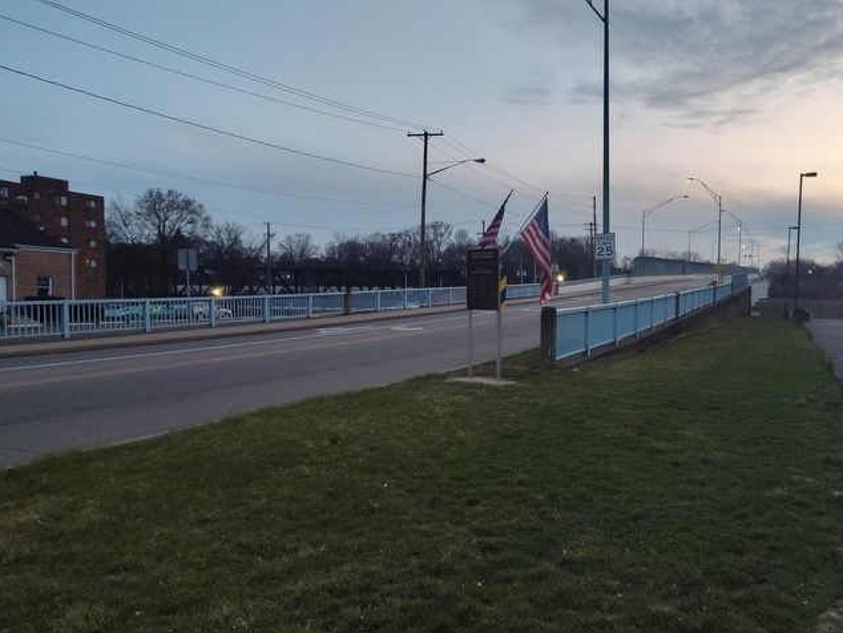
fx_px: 707
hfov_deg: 60.8
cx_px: 529
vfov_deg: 48.2
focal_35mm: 29
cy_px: 344
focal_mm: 5.56
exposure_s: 1/120
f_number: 1.8
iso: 544
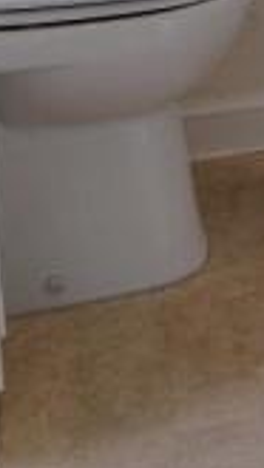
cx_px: 538
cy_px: -121
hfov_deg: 11.3
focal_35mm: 96
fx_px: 1193
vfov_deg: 20.5
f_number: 1.7
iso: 100
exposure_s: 1/154
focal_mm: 4.25
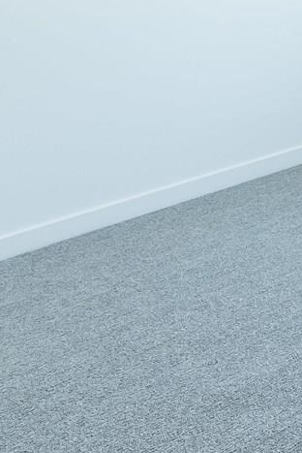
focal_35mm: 69
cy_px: -88
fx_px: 867
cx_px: 606
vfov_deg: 26.1
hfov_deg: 15.6
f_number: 4.5
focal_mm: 14
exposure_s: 1/160
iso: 800
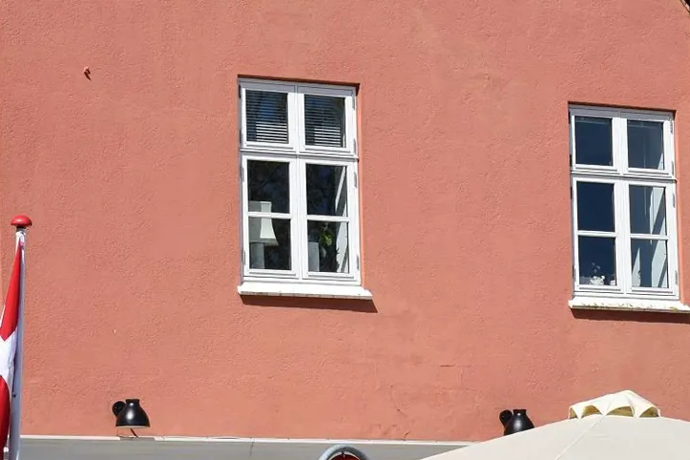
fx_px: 3437
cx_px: 439
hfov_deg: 11.5
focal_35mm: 179
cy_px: 544
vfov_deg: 7.6
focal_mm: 45
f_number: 11
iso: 200
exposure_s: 1/500
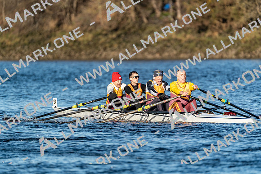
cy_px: 87
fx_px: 4351
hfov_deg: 3.4
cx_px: 130
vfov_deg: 2.3
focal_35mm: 600
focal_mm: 600
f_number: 6.3
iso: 400
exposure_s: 1/2000
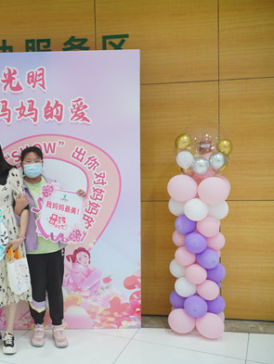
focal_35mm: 44
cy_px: 180
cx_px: 6
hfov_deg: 30.7
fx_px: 464
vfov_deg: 42.9
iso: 2500
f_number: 4
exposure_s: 1/200
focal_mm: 30
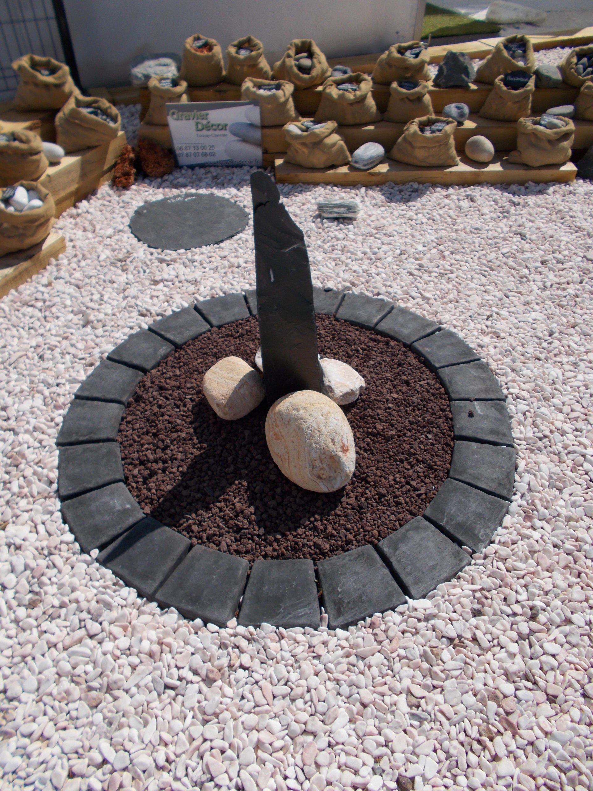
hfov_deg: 53.1
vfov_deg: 67.3
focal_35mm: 26
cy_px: 396
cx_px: 296
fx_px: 594
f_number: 8
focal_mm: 4.6
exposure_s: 1/320
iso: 80
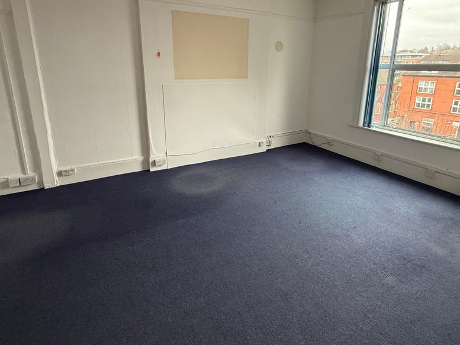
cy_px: 133
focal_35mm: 20
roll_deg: -1.4
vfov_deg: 65.2
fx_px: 266
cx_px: 242
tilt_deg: -15.1
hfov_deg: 81.7
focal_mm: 2.22
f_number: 2.2
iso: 250
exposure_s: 1/99
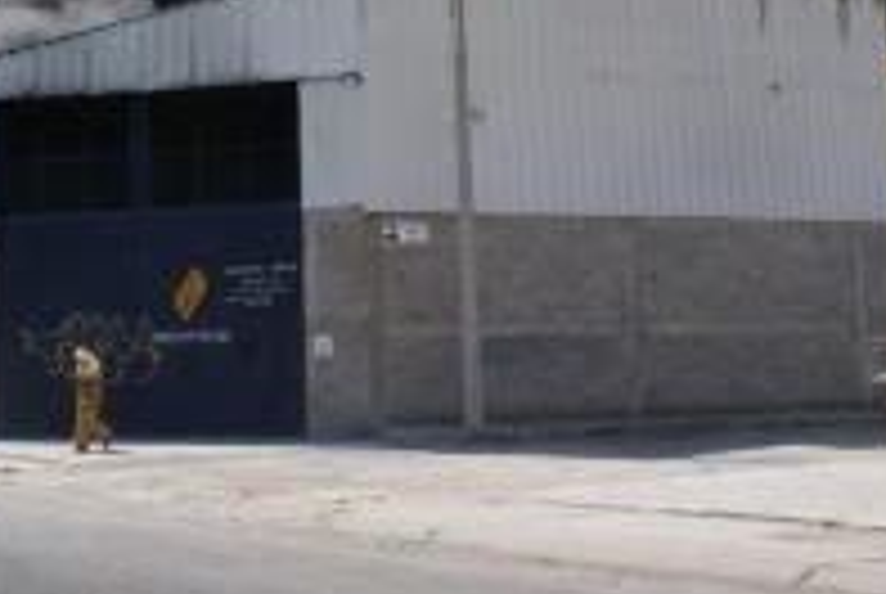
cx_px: 189
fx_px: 1651
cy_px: 43
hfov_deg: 29.4
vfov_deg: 19.9
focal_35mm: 67
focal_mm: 22
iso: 100
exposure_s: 1/160
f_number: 10
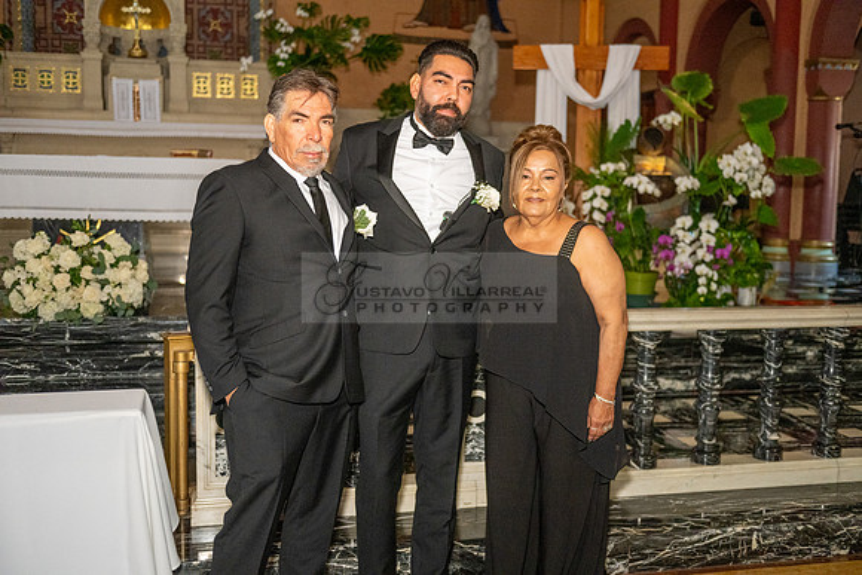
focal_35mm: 38
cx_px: 431
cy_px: 288
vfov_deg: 35.1
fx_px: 910
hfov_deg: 50.7
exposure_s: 1/160
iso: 3200
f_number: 2.8
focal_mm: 38
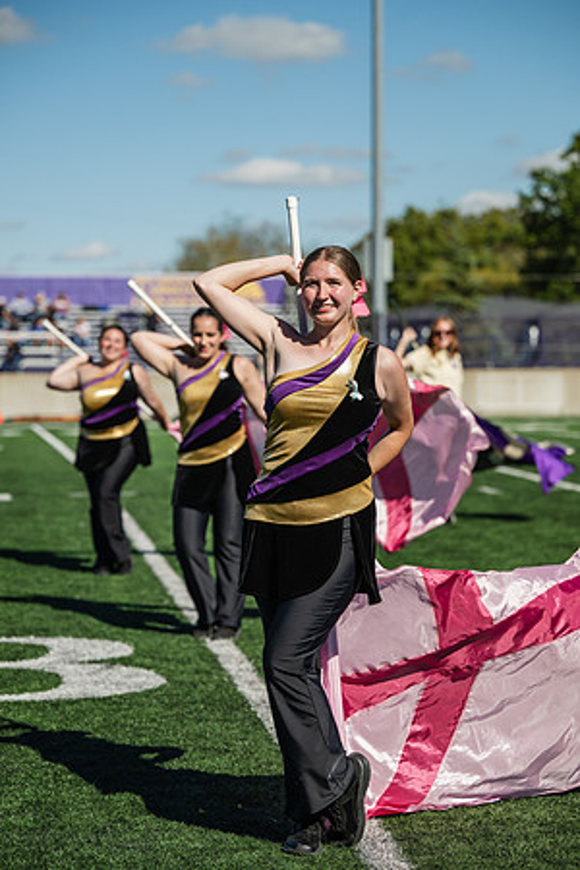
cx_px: 290
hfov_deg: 15.4
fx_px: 2151
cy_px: 435
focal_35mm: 89
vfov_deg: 22.9
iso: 80
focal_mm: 89
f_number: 3.2
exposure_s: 1/1600
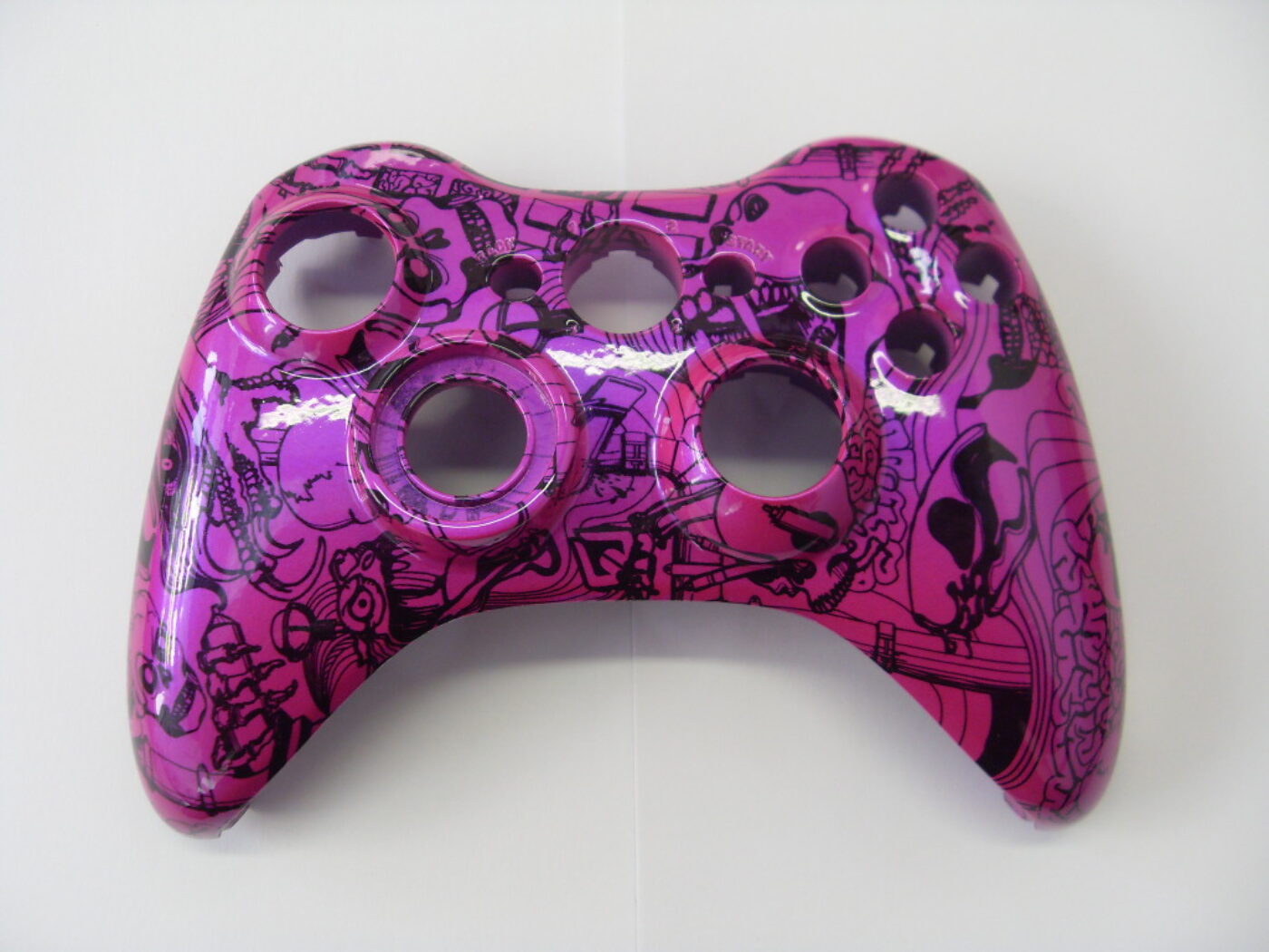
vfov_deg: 40.7
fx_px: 1283
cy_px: 476
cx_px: 634
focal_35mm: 35
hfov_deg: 52.6
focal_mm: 6.3
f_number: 2.8
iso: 120
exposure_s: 1/45
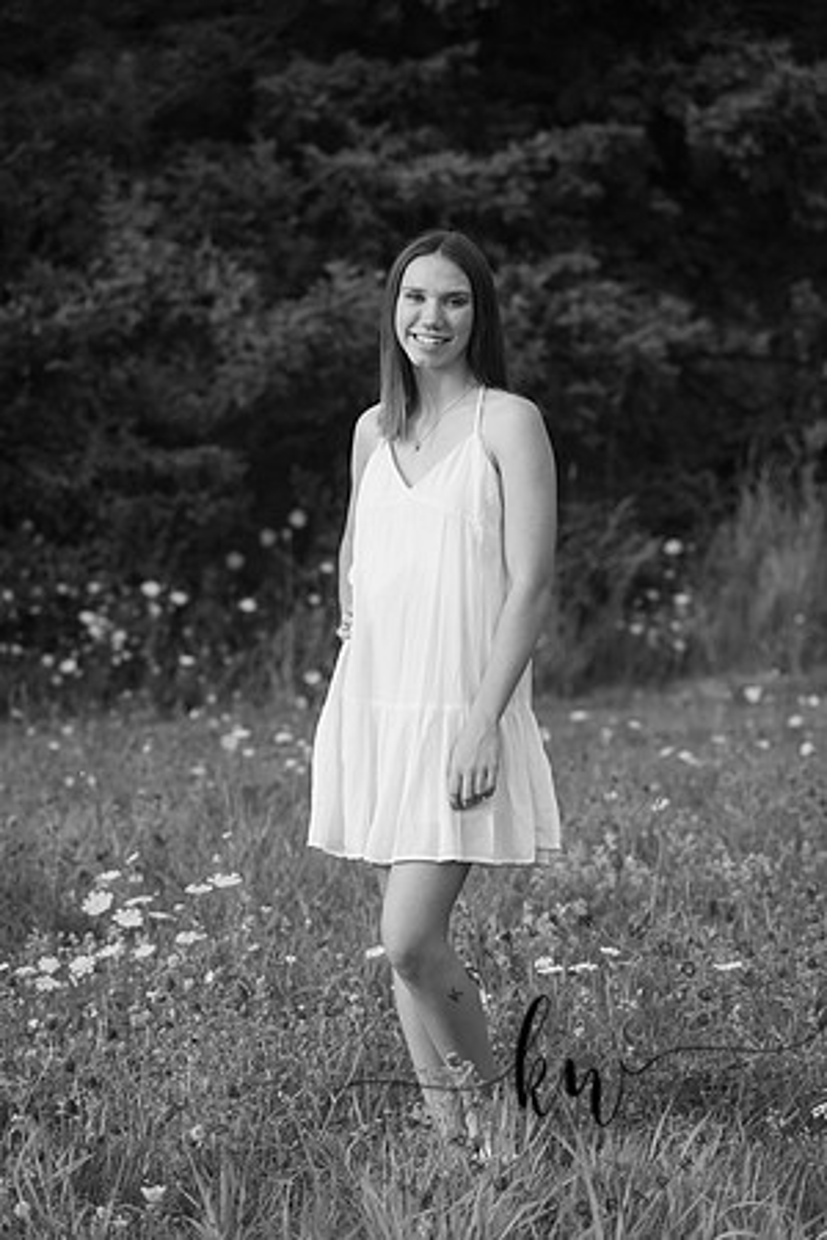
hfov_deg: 7.2
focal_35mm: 190
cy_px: 620
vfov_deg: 10.8
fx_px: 6547
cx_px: 414
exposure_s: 1/320
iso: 400
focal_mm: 190
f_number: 7.1
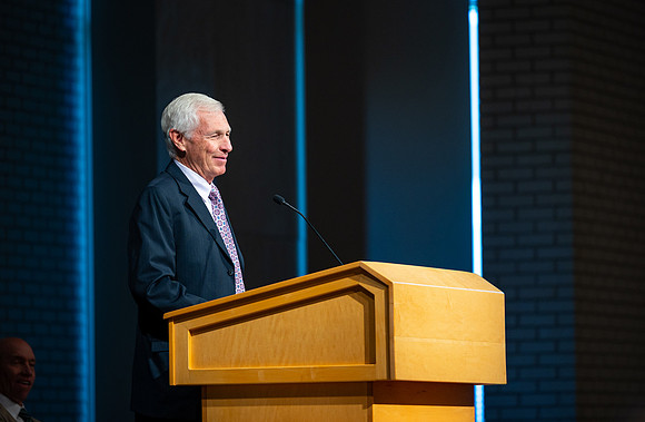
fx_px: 4270
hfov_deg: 8.6
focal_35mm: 240
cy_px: 168
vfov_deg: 5.6
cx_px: 380
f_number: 2.8
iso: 400
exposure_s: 1/200
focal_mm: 185
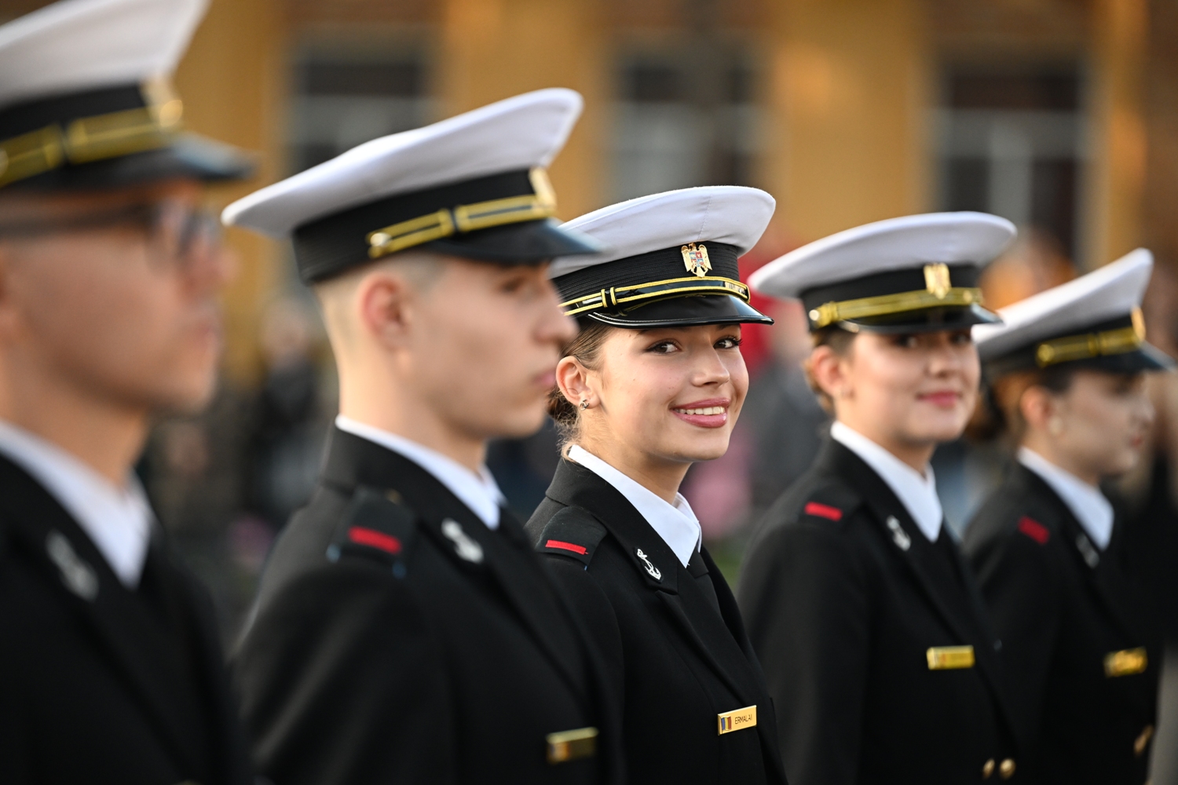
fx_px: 6544
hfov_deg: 10.3
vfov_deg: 6.9
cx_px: 589
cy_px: 392
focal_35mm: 200
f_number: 2.8
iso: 1600
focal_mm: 200
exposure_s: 1/2500
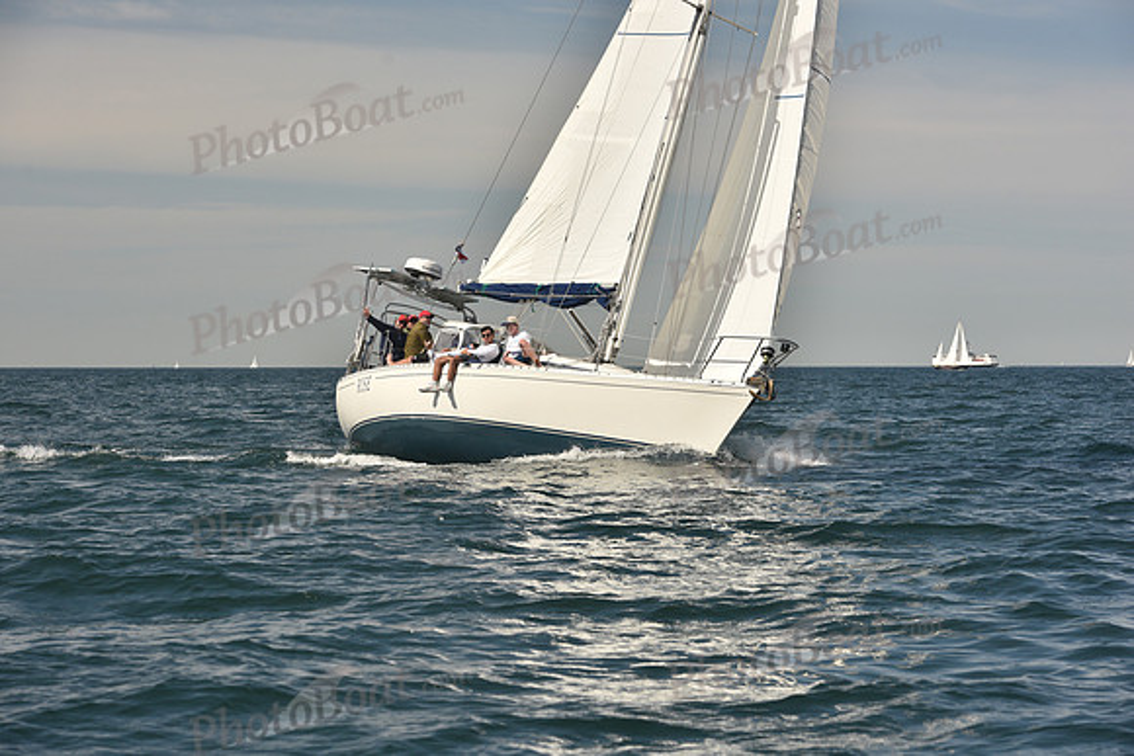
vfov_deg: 13.4
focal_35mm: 102
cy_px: 378
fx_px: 3214
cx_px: 567
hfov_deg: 20.0
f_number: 8
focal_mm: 102
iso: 250
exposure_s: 1/640
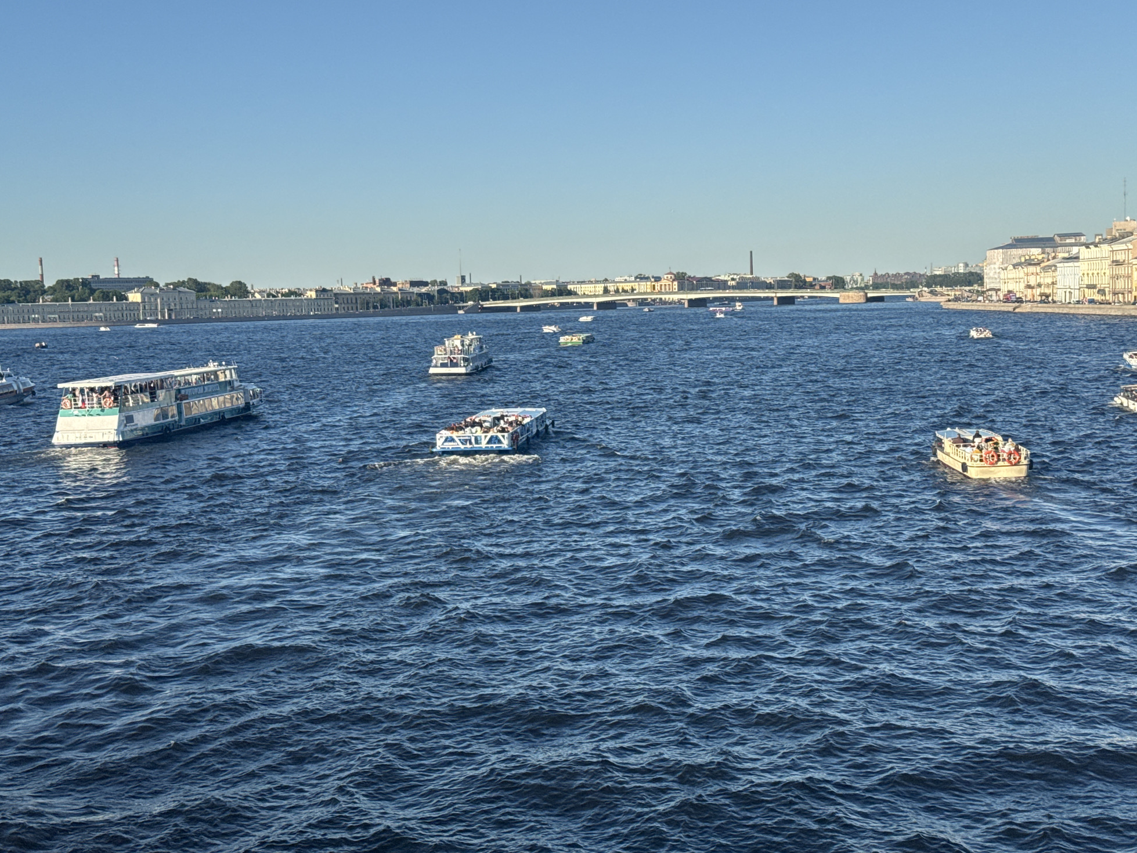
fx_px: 1609
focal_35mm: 49
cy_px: 433
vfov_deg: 29.7
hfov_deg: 38.9
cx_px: 572
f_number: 1.78
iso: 64
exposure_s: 1/2959
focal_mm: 6.86
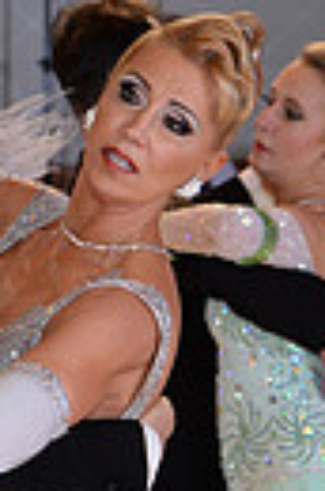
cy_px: 665
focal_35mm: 379
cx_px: -127
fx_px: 5159
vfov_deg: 5.4
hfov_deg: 3.6
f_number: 5.6
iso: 1250
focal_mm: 85
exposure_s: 1/250
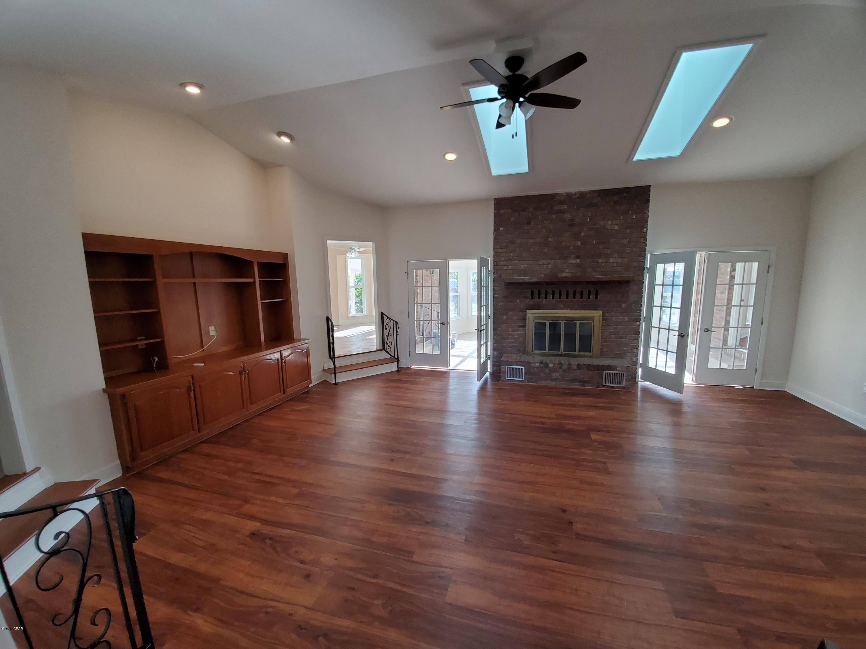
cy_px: 324
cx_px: 433
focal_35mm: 13
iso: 100
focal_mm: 1.8
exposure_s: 1/59
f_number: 2.2
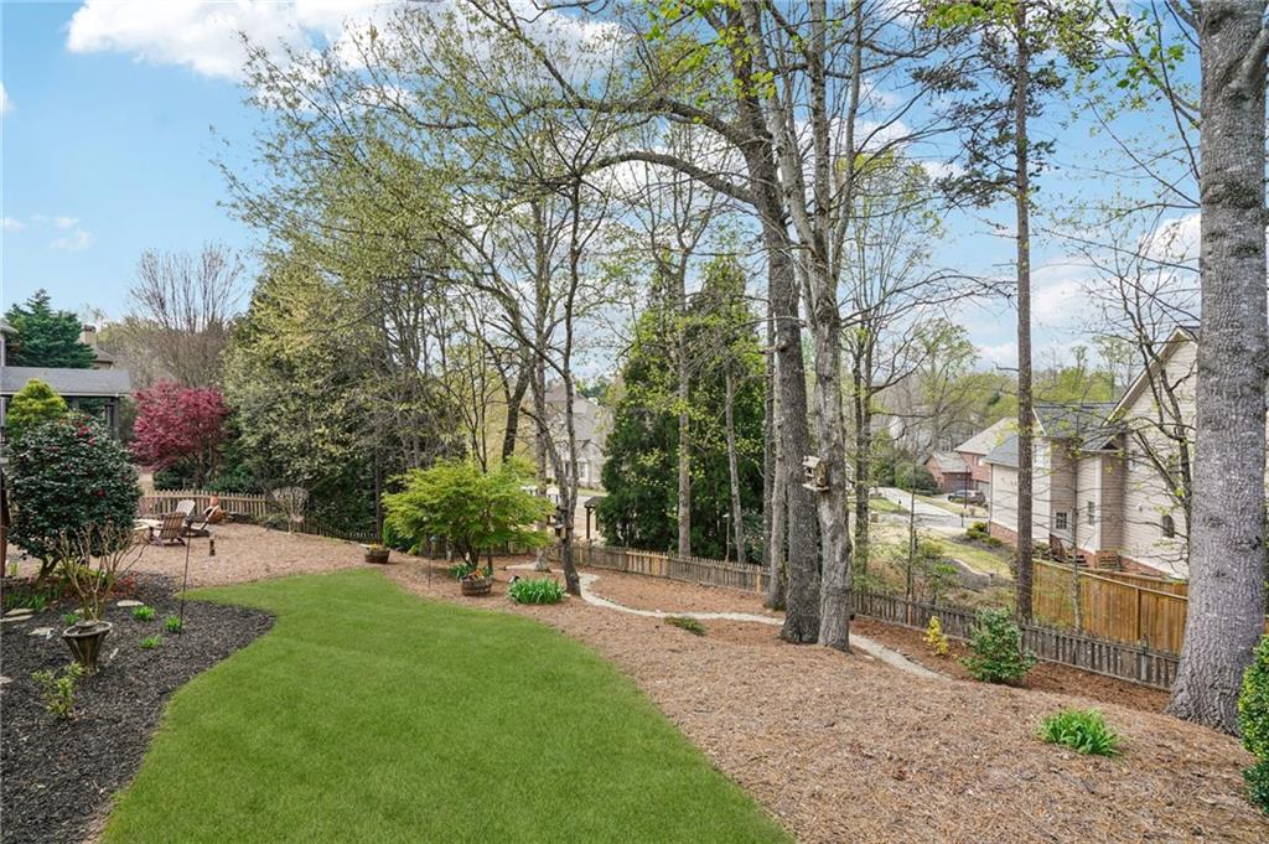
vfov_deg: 73.7
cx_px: 634
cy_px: 422
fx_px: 564
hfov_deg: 96.8
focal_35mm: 16
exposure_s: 1/30
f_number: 10
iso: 125
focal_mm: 16
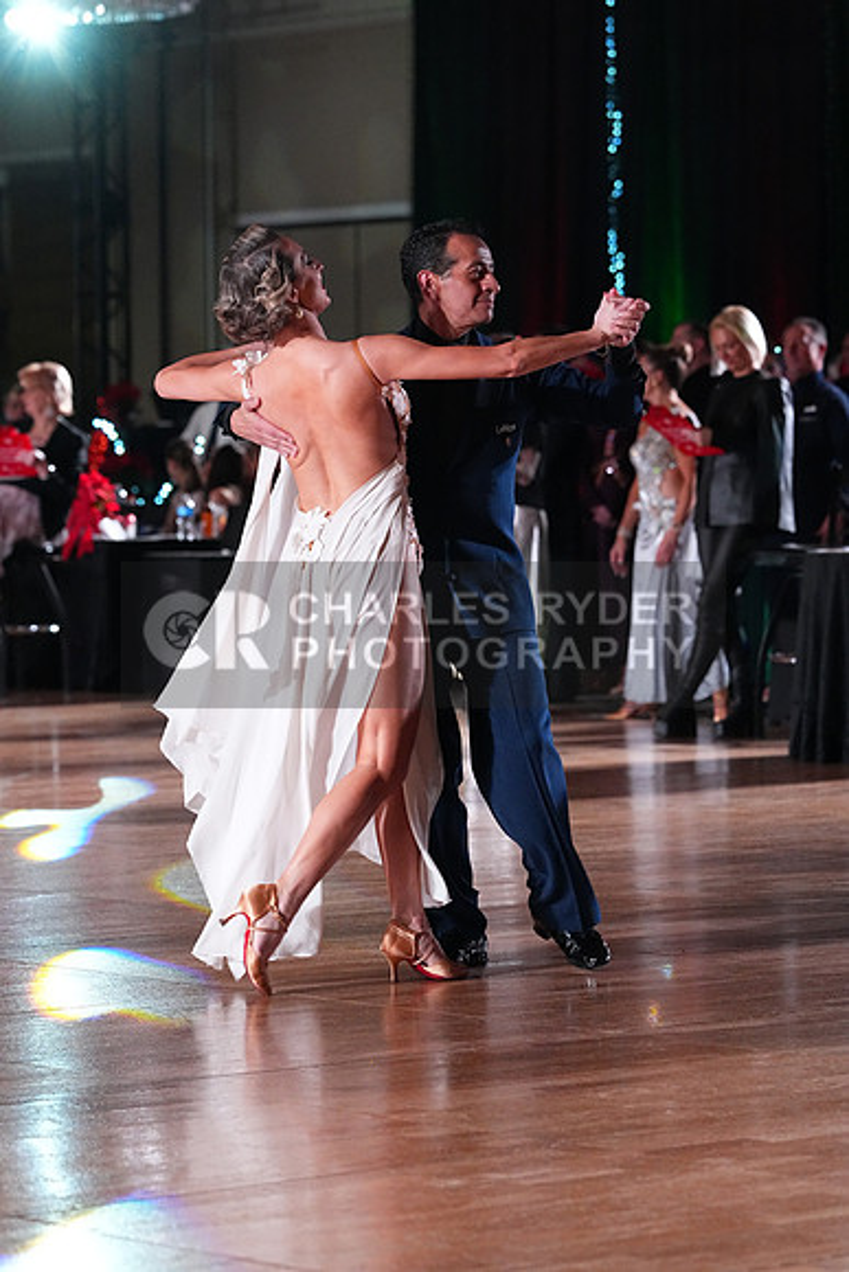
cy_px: 636
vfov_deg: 14.9
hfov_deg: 9.9
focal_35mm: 138
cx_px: 424
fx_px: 4878
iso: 8000
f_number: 5
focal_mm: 138
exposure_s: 1/400
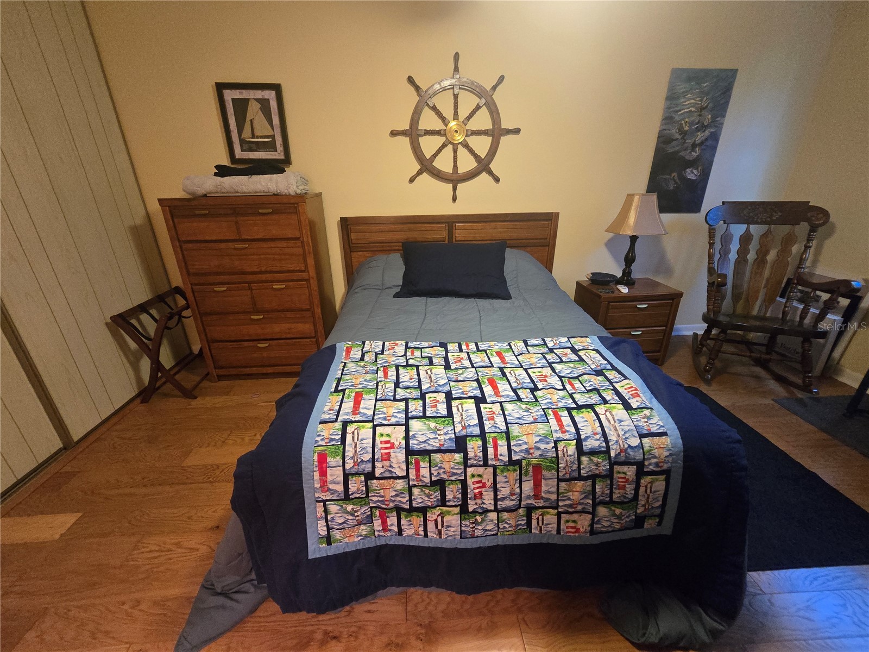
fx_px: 326
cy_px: 326
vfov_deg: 89.9
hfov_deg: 106.2
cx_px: 434
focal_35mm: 13
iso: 1250
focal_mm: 2.2
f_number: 2.2
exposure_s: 1/60
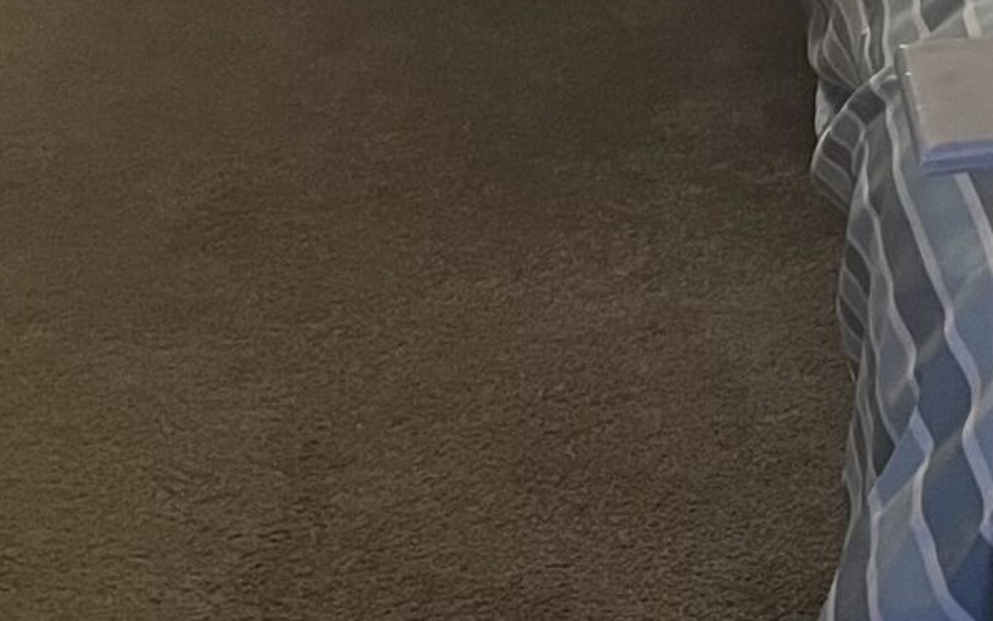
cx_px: 1775
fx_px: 3194
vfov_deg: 10.6
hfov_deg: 15.3
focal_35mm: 118
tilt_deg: -18.0
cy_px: -362
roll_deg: -4.1
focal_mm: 5.7
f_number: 1.5
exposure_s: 1/50
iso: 160
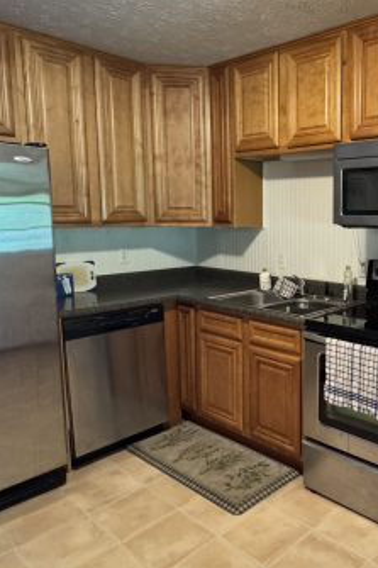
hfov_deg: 42.2
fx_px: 457
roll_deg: -0.4
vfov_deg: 63.7
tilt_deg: -6.3
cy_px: 275
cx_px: 320
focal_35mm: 29
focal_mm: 2.22
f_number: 2.2
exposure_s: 1/60
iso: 640
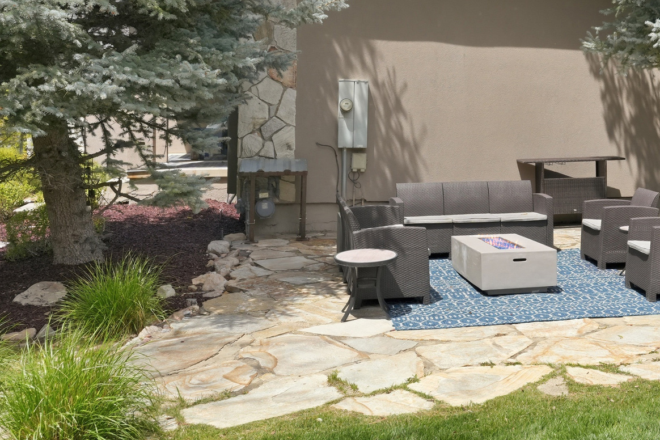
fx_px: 807
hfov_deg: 42.6
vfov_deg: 30.1
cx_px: 522
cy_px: 119
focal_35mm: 44
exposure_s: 1/1250
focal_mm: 25
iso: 800
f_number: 9
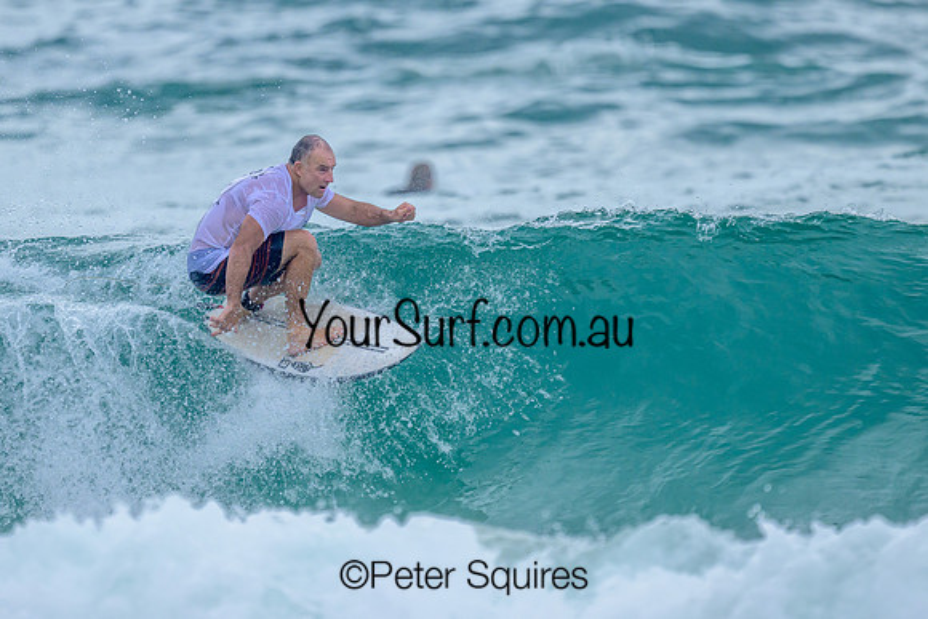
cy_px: 203
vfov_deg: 1.3
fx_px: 28351
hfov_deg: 1.9
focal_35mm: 1100
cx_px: 372
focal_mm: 800
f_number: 6.3
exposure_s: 1/2500
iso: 560
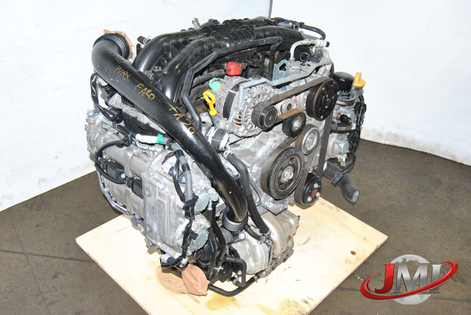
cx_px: 236
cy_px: 158
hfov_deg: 53.1
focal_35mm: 36
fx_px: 472
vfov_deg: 37.0
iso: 400
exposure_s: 1/200
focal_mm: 24
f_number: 7.1
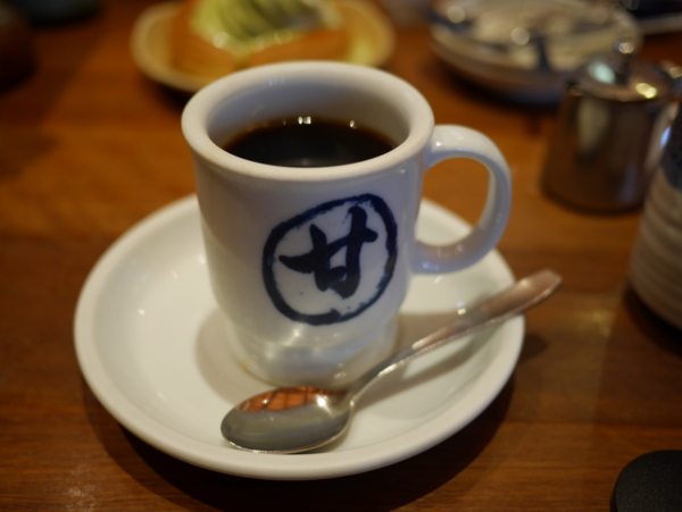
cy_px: 256
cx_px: 341
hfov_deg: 46.8
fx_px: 789
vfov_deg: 36.0
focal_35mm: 40
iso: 400
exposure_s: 1/100
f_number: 1.7
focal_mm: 20
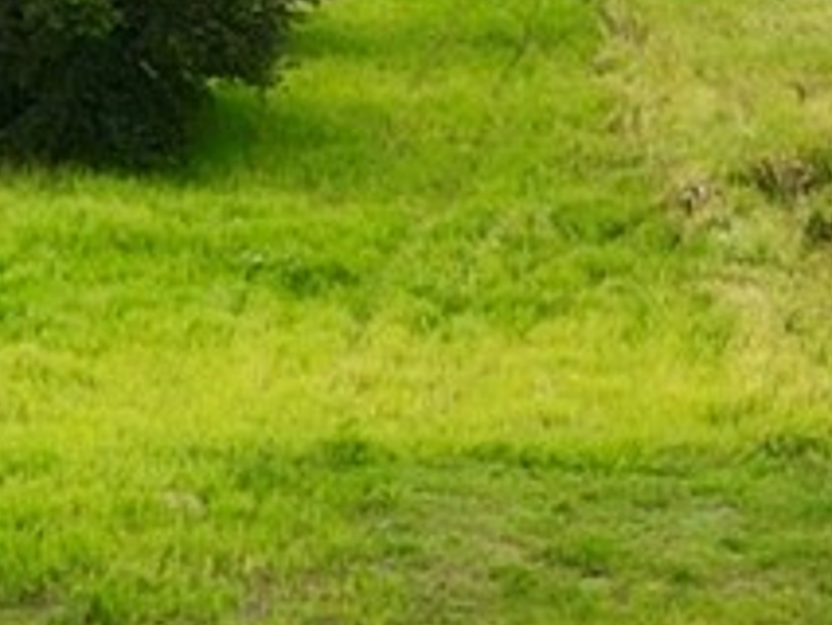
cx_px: -1043
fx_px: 4329
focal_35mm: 180
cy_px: 473
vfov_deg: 8.2
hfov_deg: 9.9
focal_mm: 4.5
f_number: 2.8
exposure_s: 1/640
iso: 100
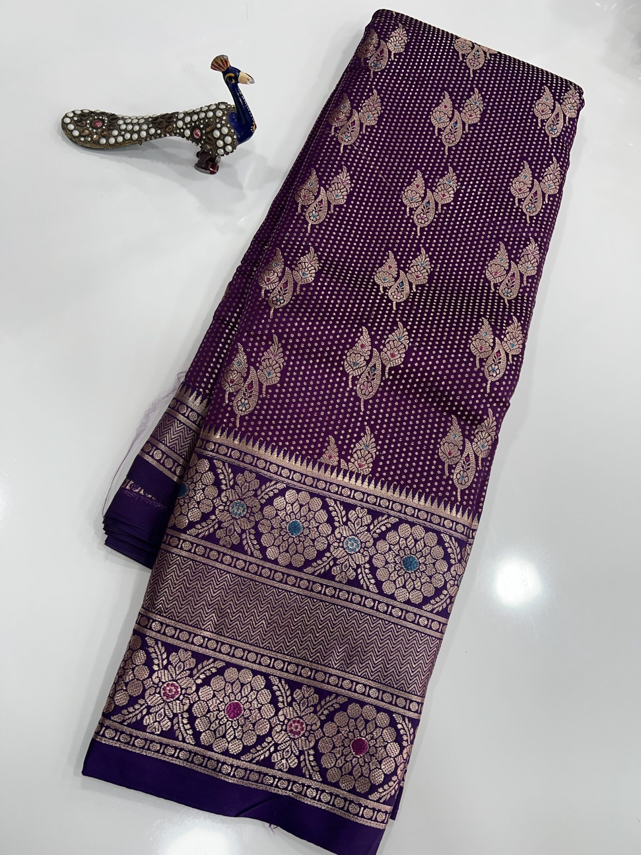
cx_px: 320
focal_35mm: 26
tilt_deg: -69.1
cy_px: 428
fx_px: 642
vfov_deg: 67.3
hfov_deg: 53.1
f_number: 1.5
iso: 40
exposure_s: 1/100
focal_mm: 5.7
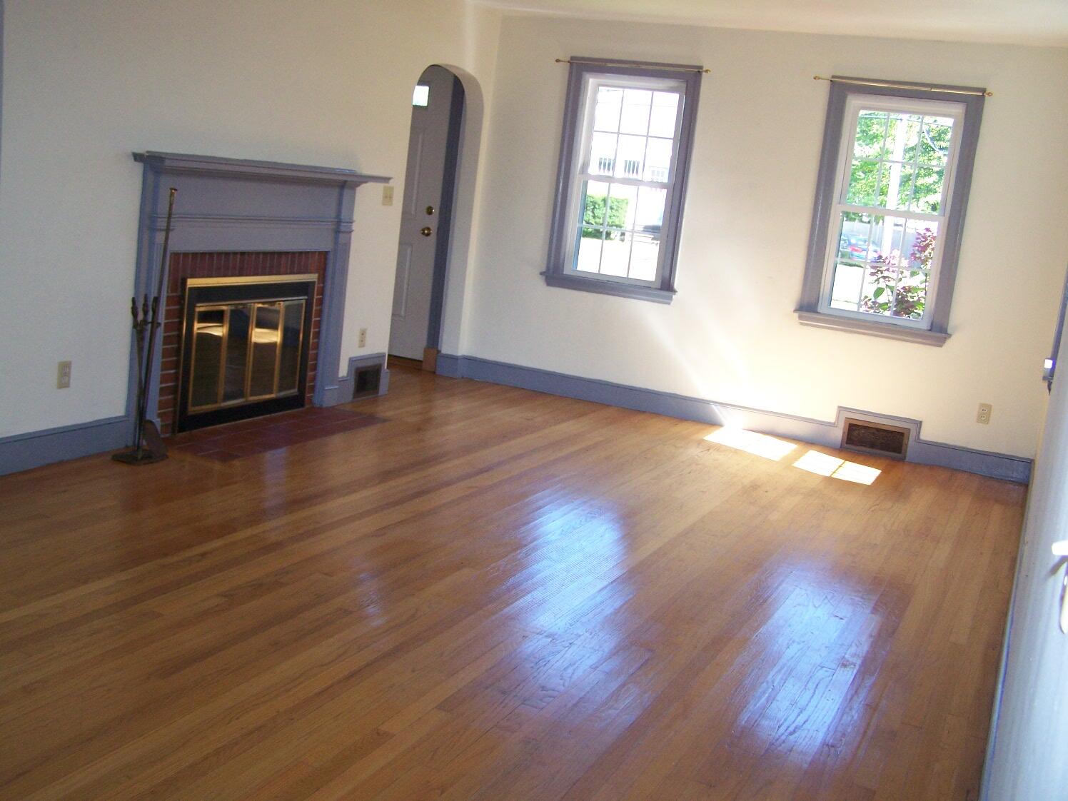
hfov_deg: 49.0
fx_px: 1172
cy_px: 400
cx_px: 534
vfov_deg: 37.7
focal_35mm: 38
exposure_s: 1/80
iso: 160
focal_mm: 6.3
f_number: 2.8
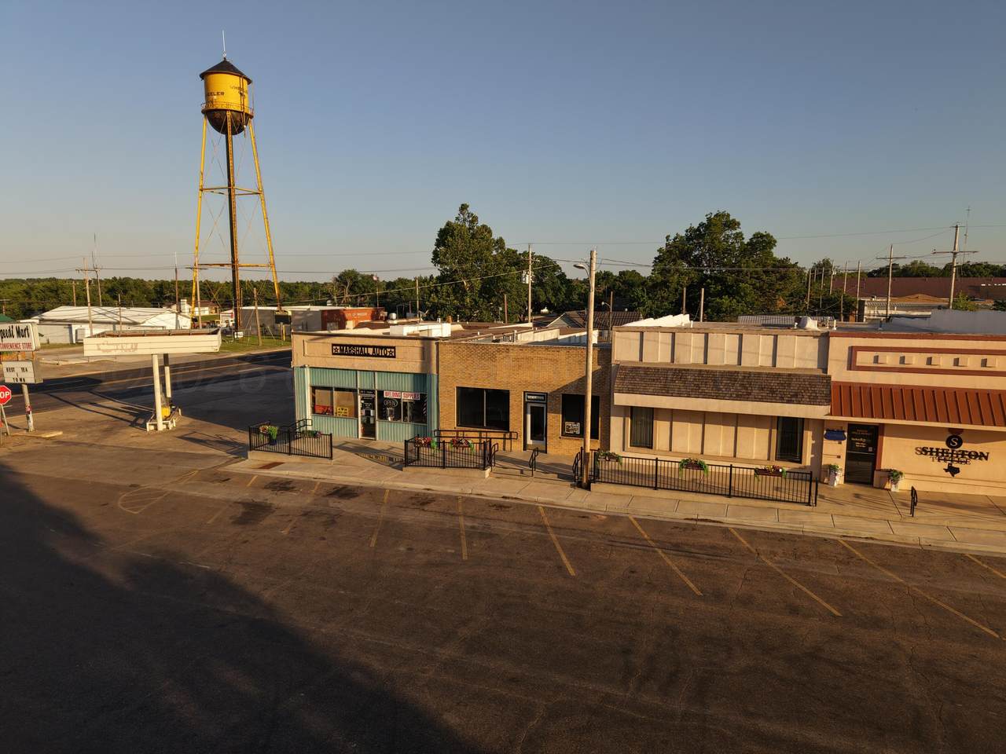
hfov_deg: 71.6
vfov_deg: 56.8
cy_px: 377
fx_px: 697
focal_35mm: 24
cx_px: 503
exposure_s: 1/90
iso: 110
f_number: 1.8
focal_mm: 8.67
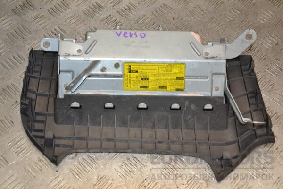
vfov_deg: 15.7
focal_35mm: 87
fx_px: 684
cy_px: 94
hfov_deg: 23.4
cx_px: 142
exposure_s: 1/200
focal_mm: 58
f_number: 5.6
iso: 800
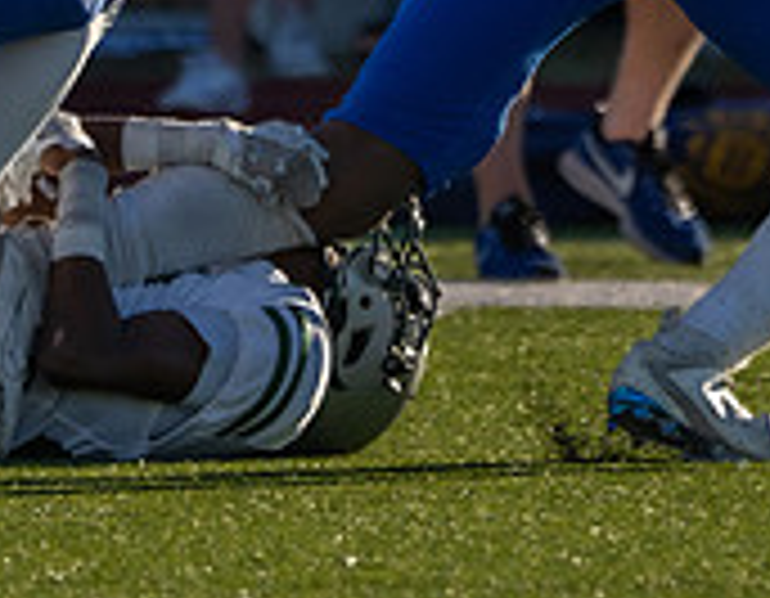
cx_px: 663
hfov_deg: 1.1
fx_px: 39339
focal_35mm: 1745
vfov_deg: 0.9
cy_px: -446
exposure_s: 1/1000
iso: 320
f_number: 5.6
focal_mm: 400
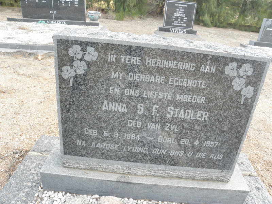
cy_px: 102
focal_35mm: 26
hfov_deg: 67.3
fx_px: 204
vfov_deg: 53.1
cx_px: 136
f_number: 6.3
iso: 200
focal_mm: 4.6
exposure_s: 1/15
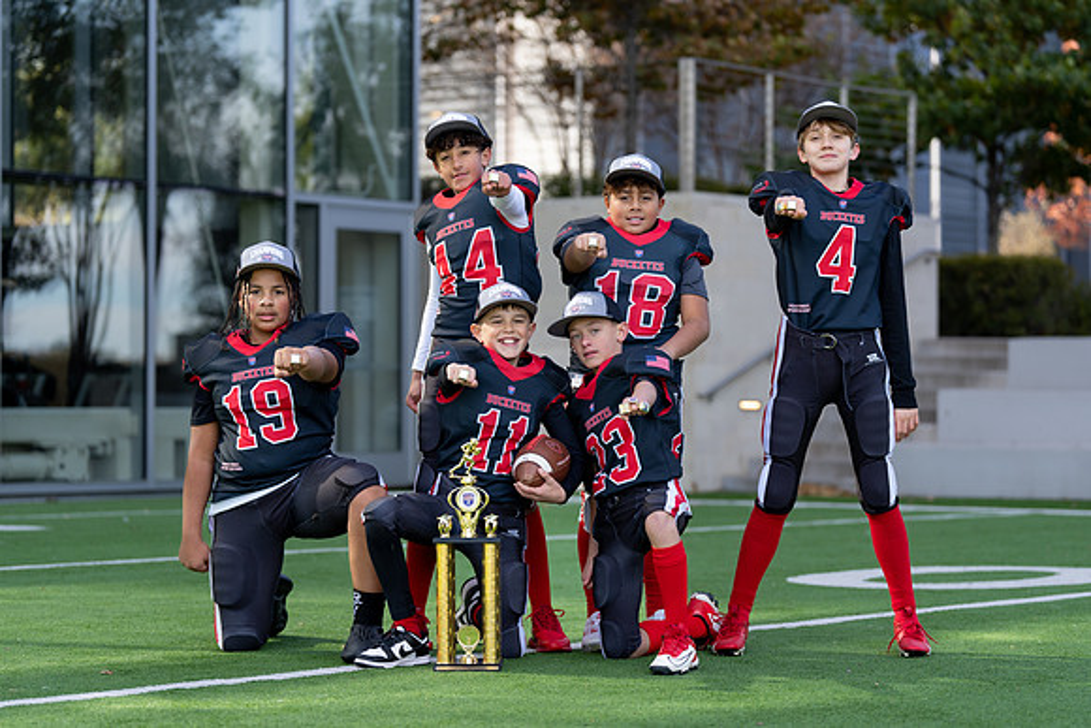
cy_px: 364
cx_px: 546
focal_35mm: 95
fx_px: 2880
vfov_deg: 14.4
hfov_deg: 21.5
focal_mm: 95
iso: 100
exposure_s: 1/500
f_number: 2.8
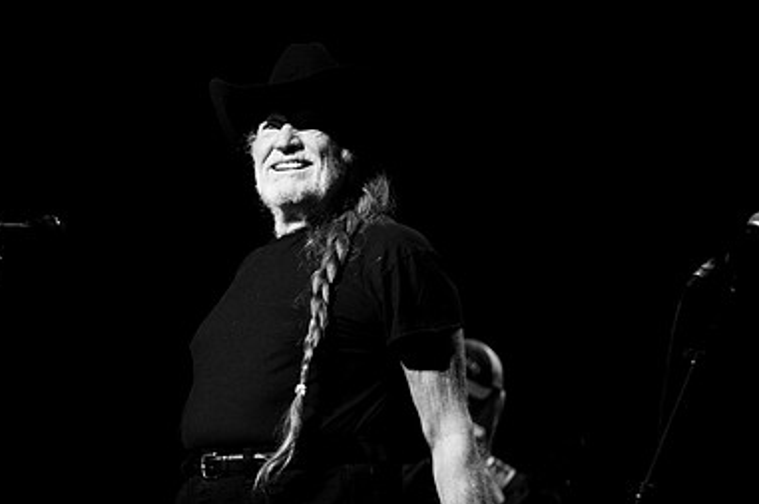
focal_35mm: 265
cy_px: 306
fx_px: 5580
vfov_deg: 5.2
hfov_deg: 7.8
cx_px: 247
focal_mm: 116
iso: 800
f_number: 3.2
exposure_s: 1/320
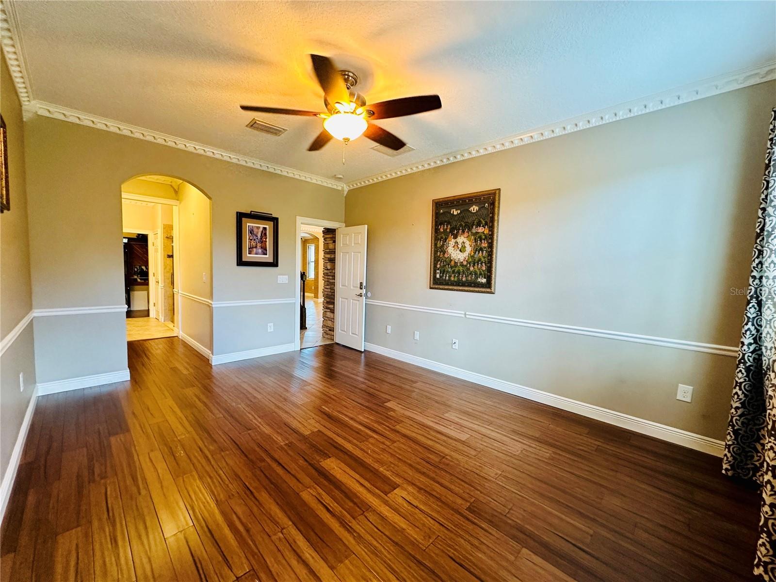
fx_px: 314
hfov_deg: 102.1
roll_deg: -1.9
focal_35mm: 14
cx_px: 388
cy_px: 291
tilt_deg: -3.4
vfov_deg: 85.7
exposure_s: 1/60
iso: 200
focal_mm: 2.22
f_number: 2.2
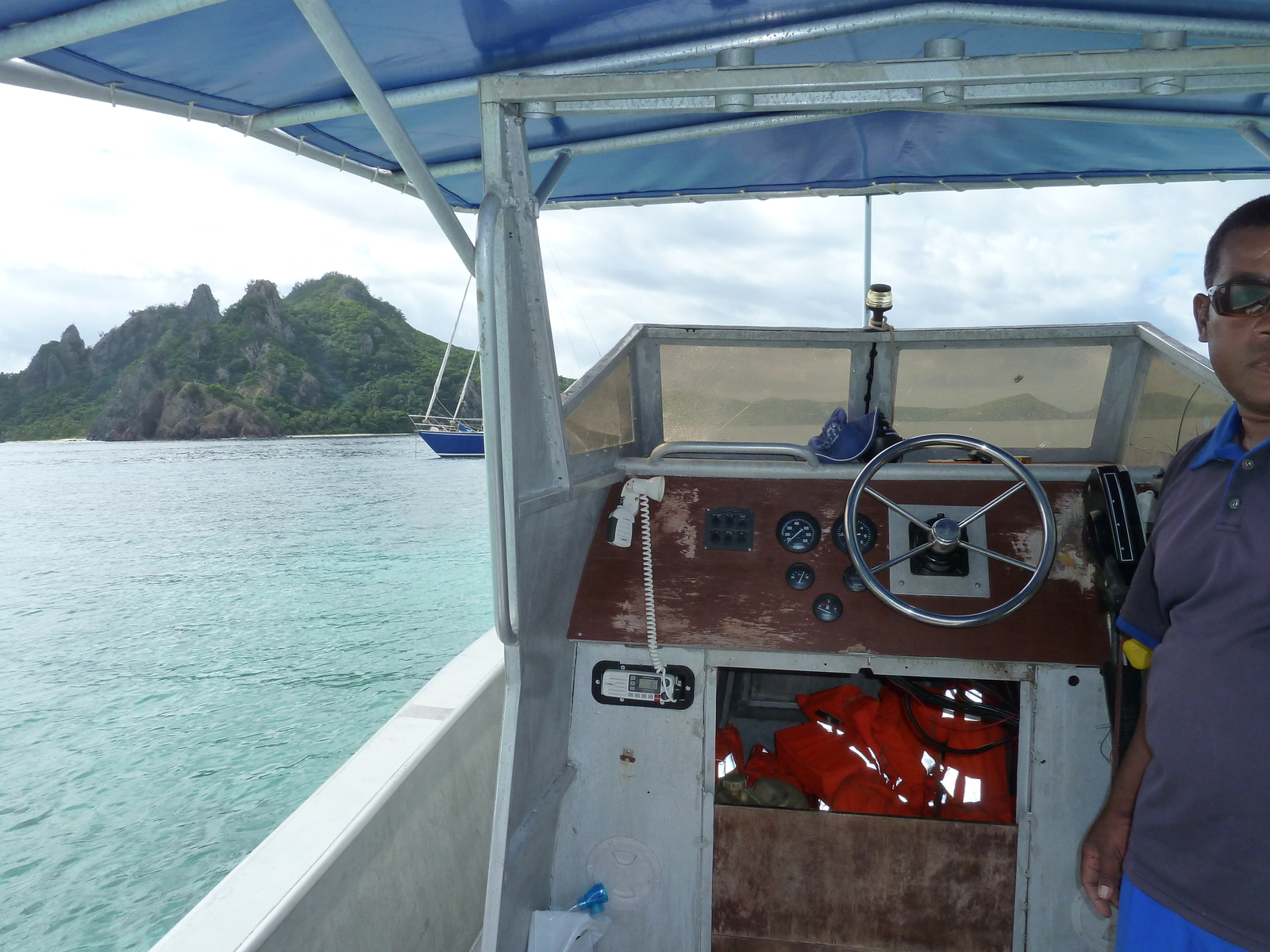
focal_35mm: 25
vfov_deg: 54.9
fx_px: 917
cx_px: 635
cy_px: 476
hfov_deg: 69.4
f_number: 4.5
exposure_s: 1/400
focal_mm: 4.1
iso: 125
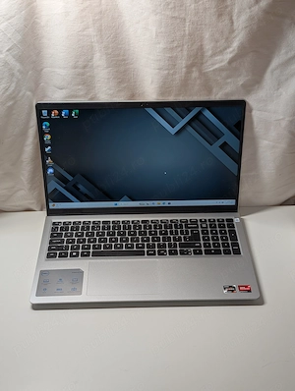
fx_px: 555
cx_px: 148
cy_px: 196
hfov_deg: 29.8
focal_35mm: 49
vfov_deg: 38.8
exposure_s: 1/50
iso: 33
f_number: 1.68
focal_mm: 6.9
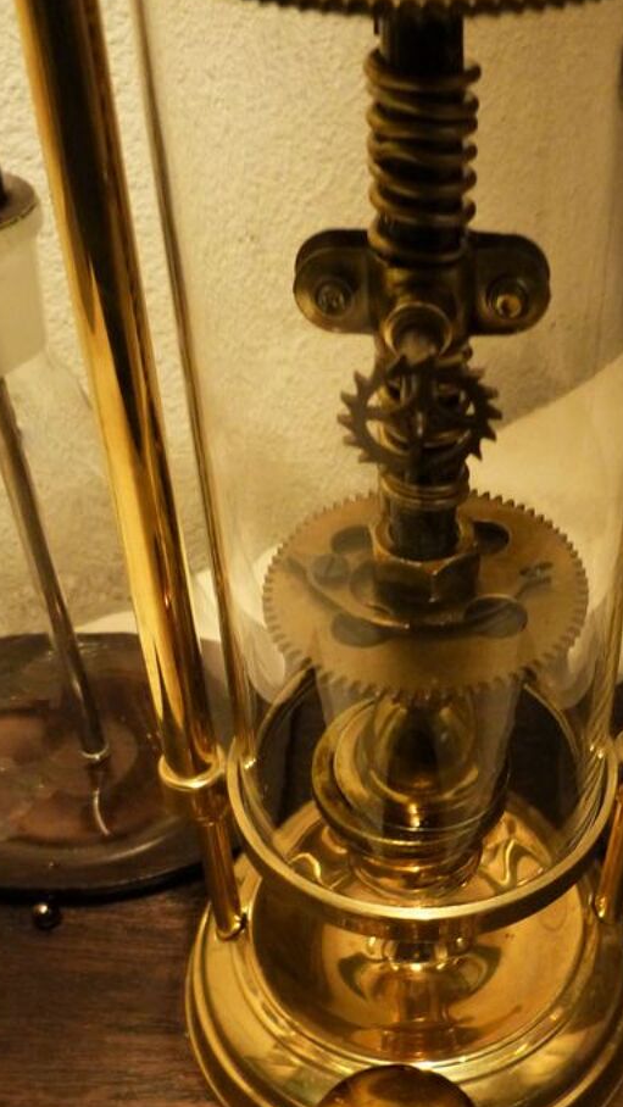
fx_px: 1174
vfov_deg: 50.2
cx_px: 463
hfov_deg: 29.3
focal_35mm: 40
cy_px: 664
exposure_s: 1/6
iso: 400
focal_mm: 4.5
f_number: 2.8
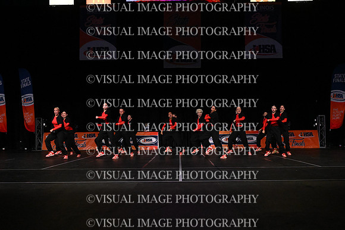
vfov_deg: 26.0
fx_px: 498
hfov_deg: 38.2
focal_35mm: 52
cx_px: 172
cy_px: 115
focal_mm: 35
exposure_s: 1/1000
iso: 8000
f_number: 4
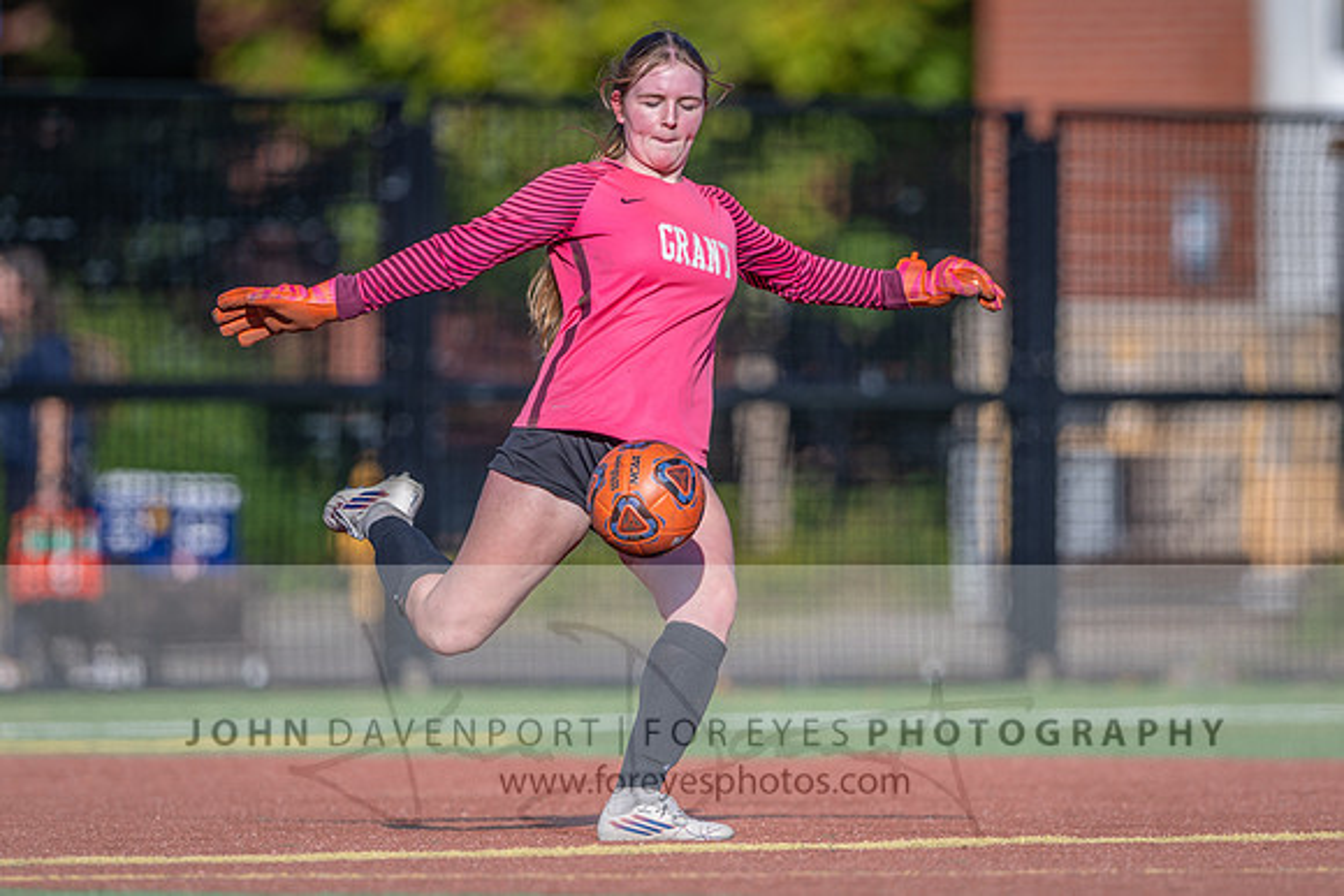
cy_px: 418
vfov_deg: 2.1
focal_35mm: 654
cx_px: 672
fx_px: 24426
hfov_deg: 3.2
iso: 64
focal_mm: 400
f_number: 3.2
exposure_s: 1/1000
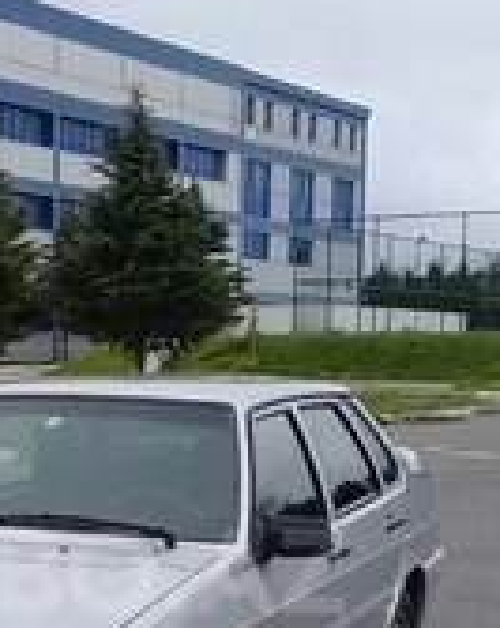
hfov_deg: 16.8
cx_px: 56
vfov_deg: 20.8
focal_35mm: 90
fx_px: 1669
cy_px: 572
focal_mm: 3.3
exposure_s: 1/173
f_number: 2.2
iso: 50
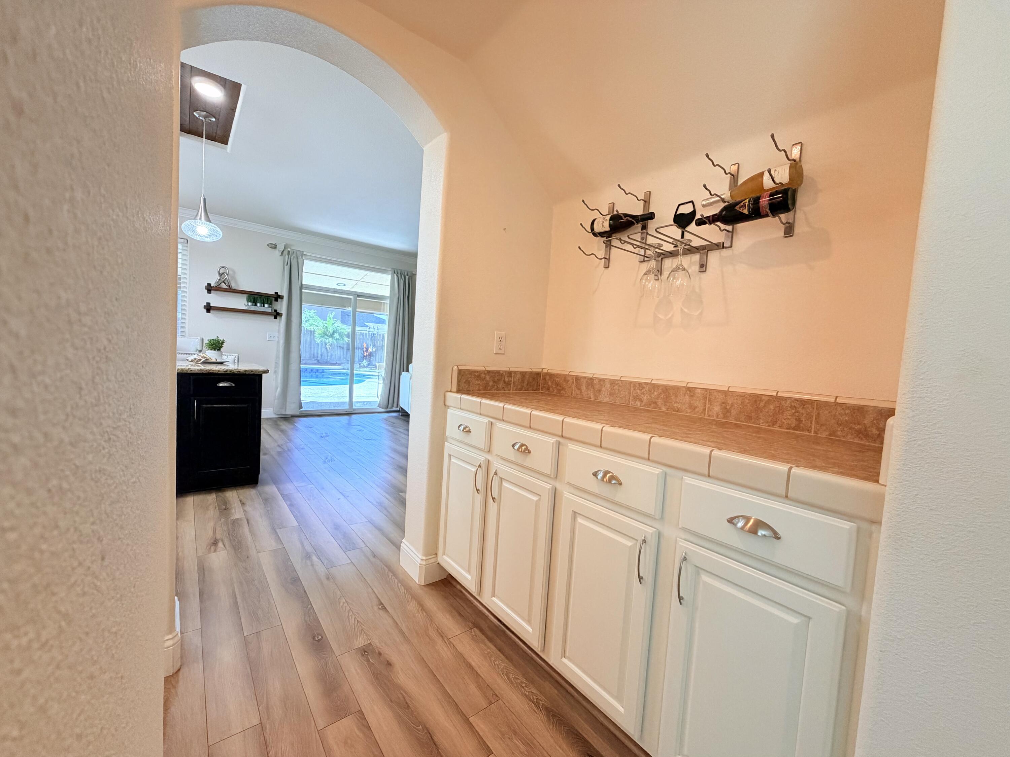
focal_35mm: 14
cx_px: 505
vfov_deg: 85.7
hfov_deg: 102.1
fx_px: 408
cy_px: 378
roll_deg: -3.4
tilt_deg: -3.7
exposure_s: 1/120
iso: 320
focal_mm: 2.22
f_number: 2.2
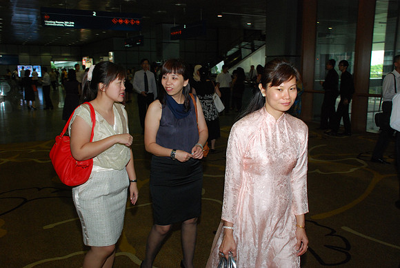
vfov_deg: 40.1
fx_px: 367
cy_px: 134
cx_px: 200
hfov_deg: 57.2
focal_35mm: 33
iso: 800
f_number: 6.3
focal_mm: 22
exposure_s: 1/60
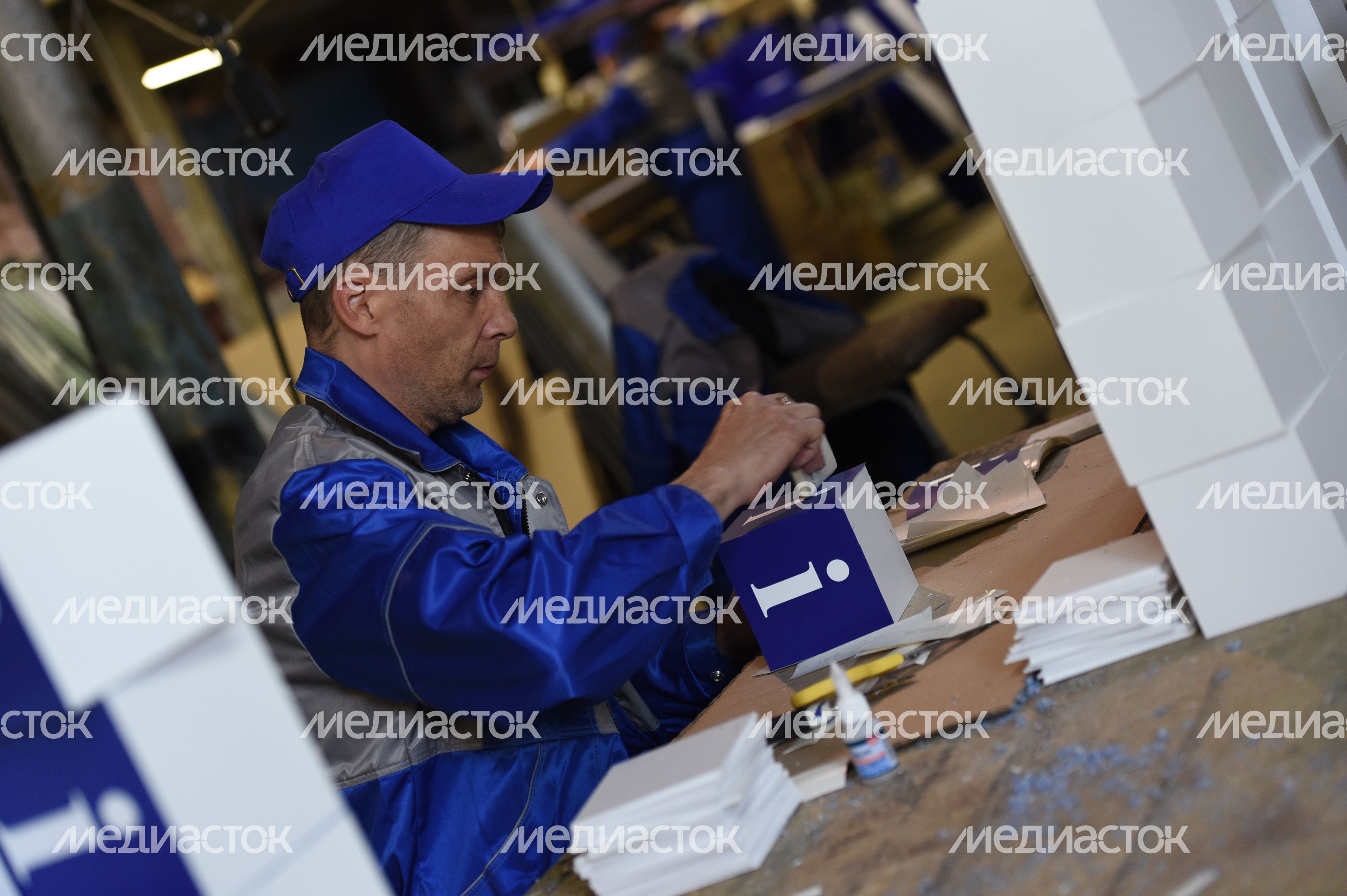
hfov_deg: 26.0
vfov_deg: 17.5
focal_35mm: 78
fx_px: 2917
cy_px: 448
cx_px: 674
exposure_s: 1/200
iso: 2500
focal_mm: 78
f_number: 3.5
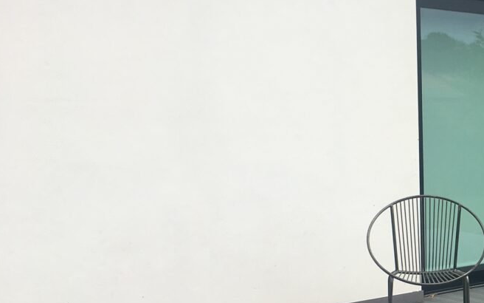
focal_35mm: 72
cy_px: 283
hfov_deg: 26.0
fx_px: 950
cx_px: 558
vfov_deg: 17.8
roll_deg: -0.4
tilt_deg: -10.7
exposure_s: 1/2137
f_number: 2.2
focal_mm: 4.15
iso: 25
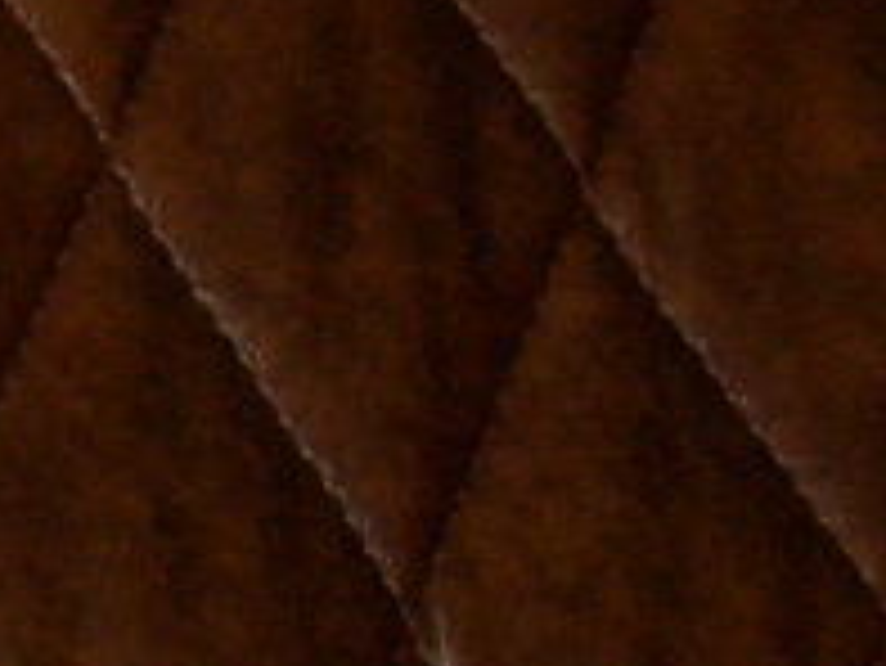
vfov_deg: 6.9
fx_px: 5481
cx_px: -1772
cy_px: 662
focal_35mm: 214
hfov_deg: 8.0
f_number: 2.8
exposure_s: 1/60
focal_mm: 7.1
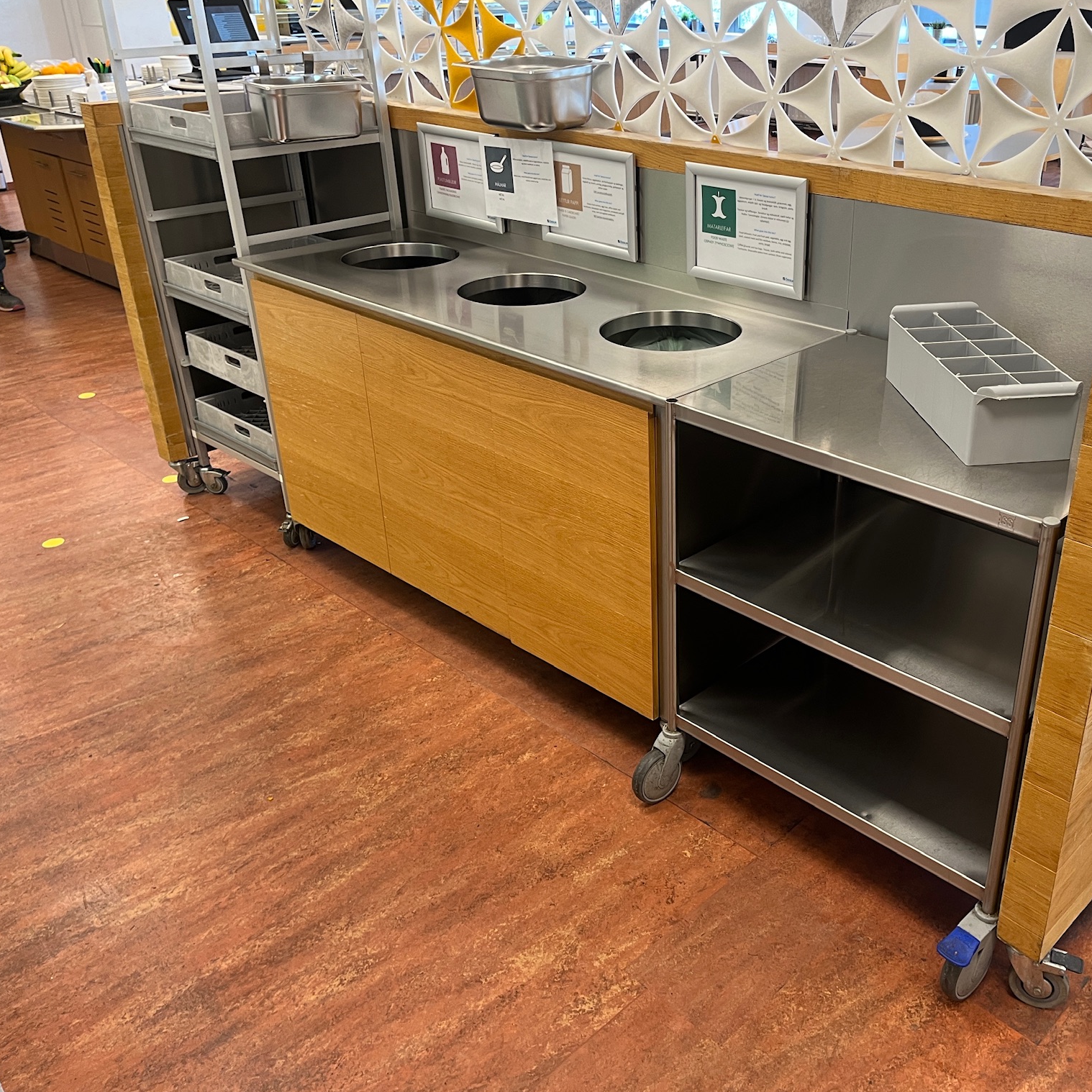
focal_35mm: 31
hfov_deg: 51.8
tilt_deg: -26.1
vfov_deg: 52.5
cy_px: 543
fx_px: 1106
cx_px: 707
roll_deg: +1.6
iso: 80
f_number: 1.6
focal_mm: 5.1
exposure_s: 1/50
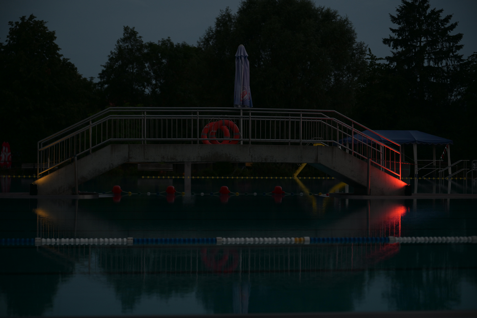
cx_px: 238
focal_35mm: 77
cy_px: 159
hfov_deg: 26.3
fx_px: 1020
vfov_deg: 17.7
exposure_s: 1/60
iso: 320
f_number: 2.8
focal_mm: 77
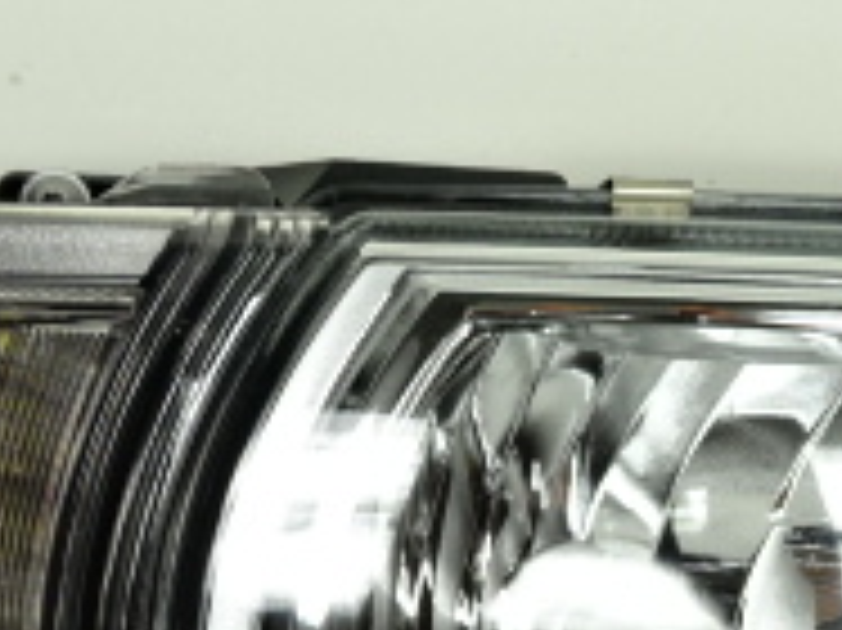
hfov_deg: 23.2
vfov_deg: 17.7
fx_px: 1993
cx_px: 765
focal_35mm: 82
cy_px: 562
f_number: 3.5
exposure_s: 1/40
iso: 80
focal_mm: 4.1
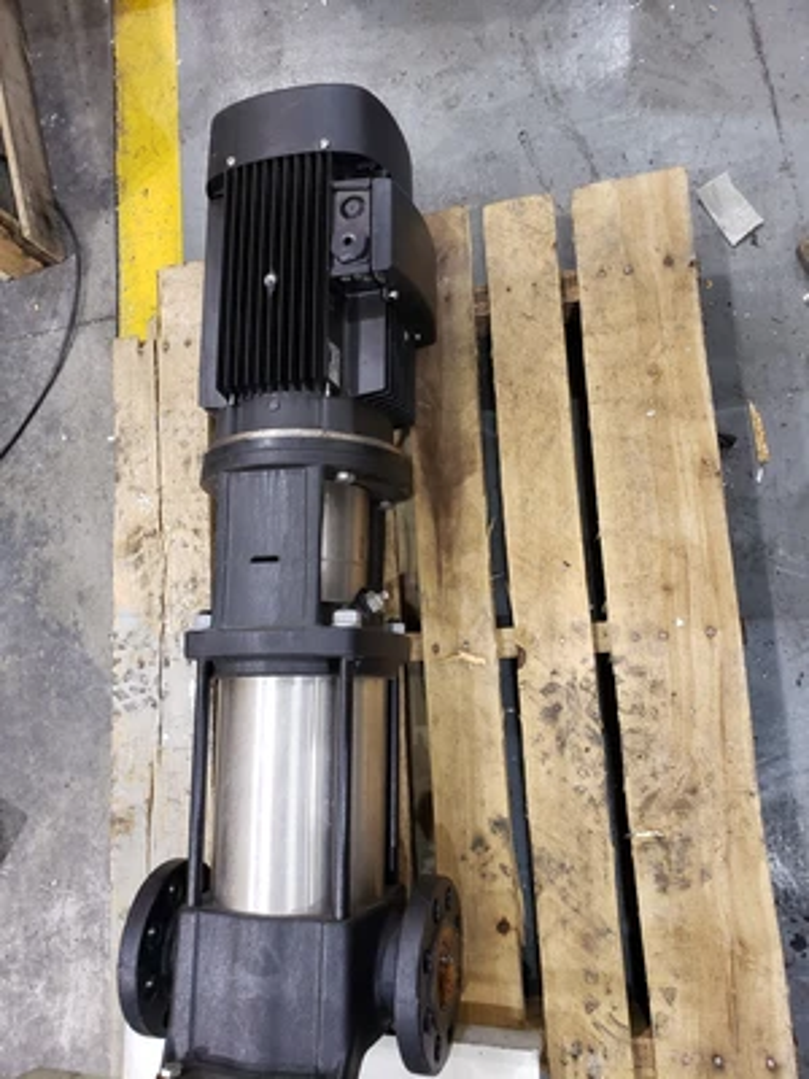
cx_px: 404
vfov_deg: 67.3
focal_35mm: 26
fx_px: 810
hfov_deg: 53.1
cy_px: 540
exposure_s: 1/60
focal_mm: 4.3
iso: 320
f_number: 2.4
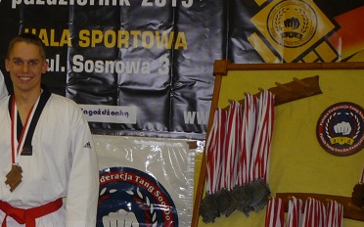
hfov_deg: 26.9
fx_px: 724
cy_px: 87
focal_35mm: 73
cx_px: 13
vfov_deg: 17.8
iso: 100
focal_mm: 5.2
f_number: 3.3
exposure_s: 1/30
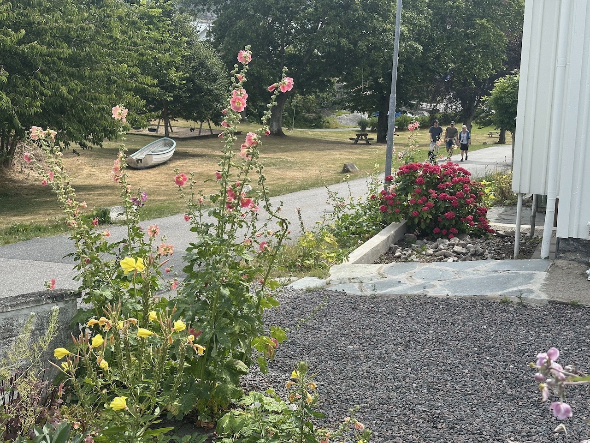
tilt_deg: -13.7
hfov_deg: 39.7
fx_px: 818
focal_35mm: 48
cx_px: 295
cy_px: 222
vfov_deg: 30.3
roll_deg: +0.8
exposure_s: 1/2410
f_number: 1.78
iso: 64
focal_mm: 6.86
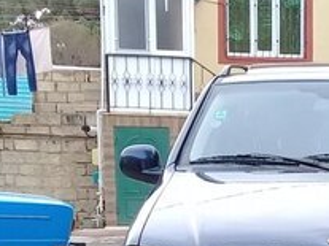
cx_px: 316
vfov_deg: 14.1
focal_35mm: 99
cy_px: 352
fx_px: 940
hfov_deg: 19.4
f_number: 2.2
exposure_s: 1/123
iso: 50
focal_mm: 3.3
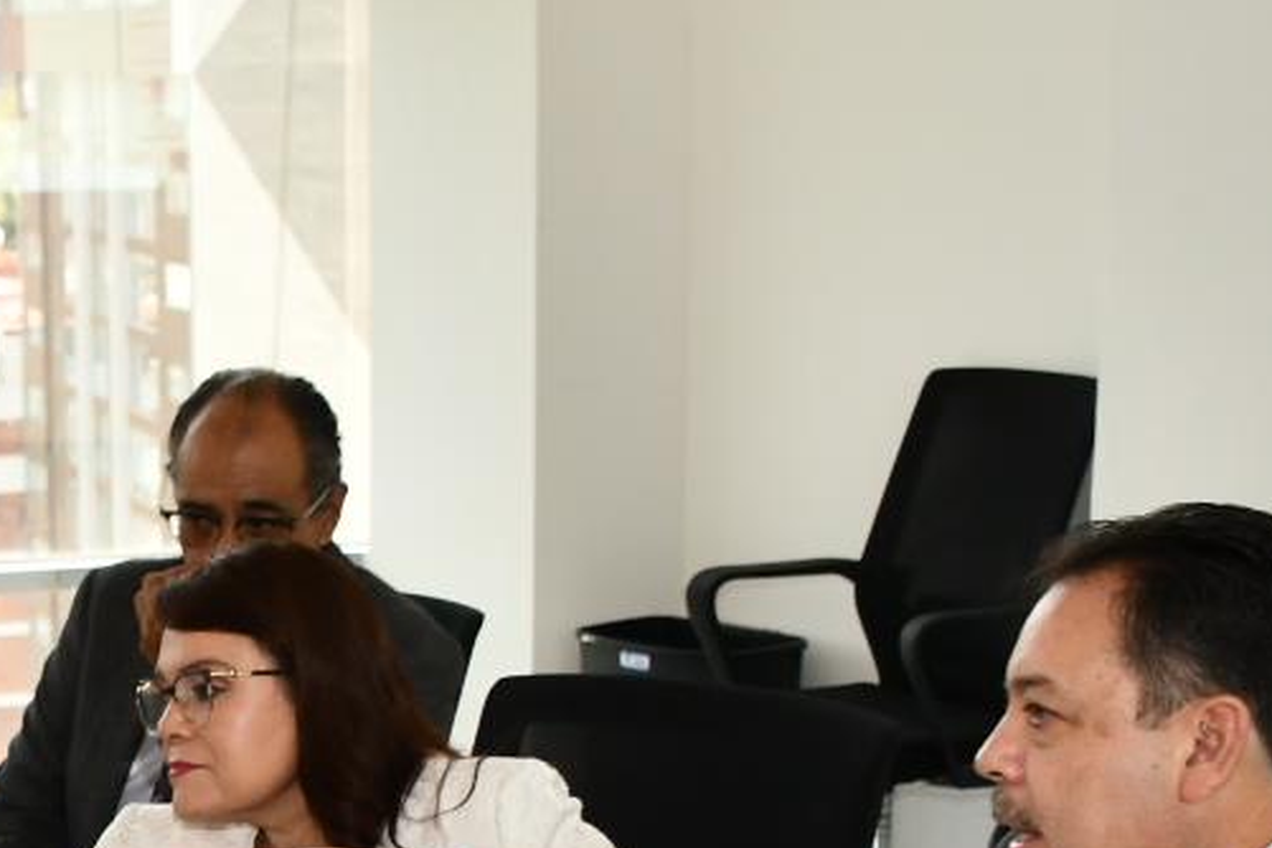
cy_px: 1036
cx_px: -251
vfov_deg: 13.7
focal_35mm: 97
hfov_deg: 19.8
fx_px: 3427
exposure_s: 1/60
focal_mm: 20
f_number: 4
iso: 640
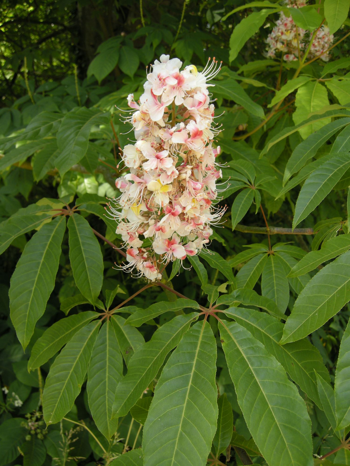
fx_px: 472
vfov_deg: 52.6
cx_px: 175
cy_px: 233
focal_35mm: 35
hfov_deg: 40.7
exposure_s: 1/77.2
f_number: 3.4
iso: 64
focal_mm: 7.5
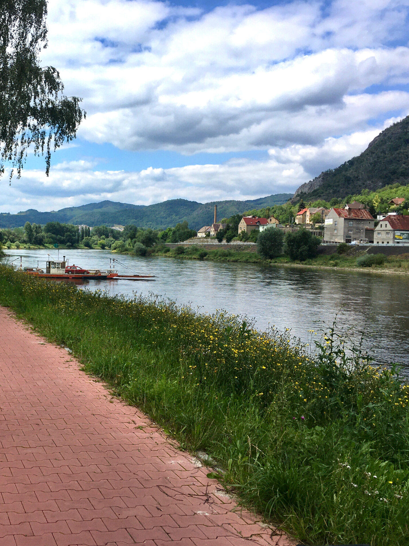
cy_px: 274
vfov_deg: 47.9
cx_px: 71
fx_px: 614
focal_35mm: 39
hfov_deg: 35.4
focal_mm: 4.15
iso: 25
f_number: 2.2
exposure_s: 1/2137
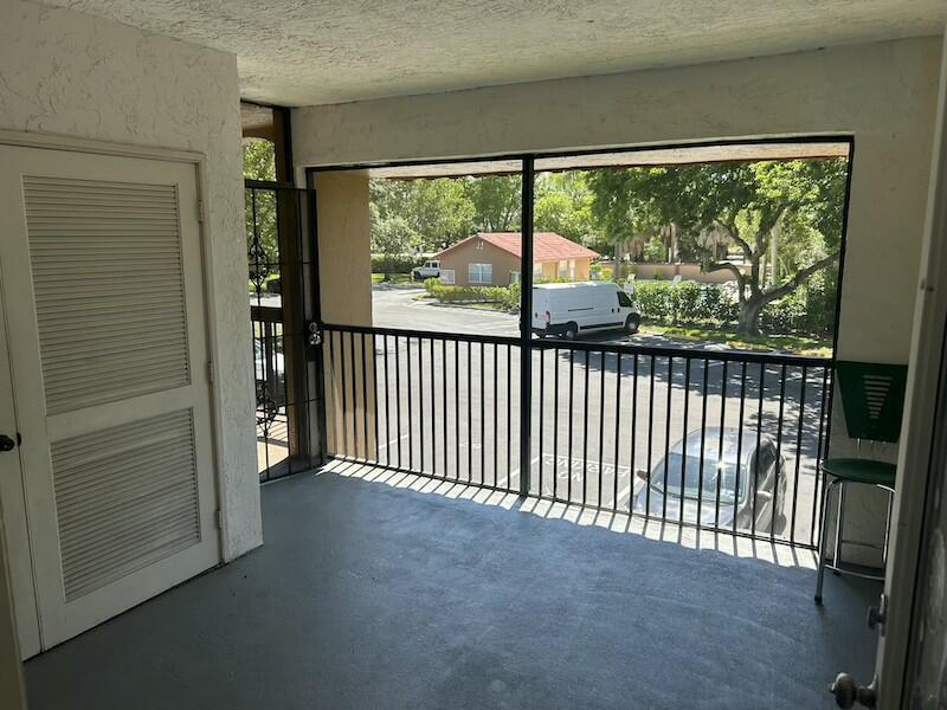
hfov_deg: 67.3
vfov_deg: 53.1
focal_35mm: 26
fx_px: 711
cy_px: 355
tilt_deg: -8.6
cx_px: 474
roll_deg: +0.3
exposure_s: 1/670
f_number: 1.5
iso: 50
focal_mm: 5.7
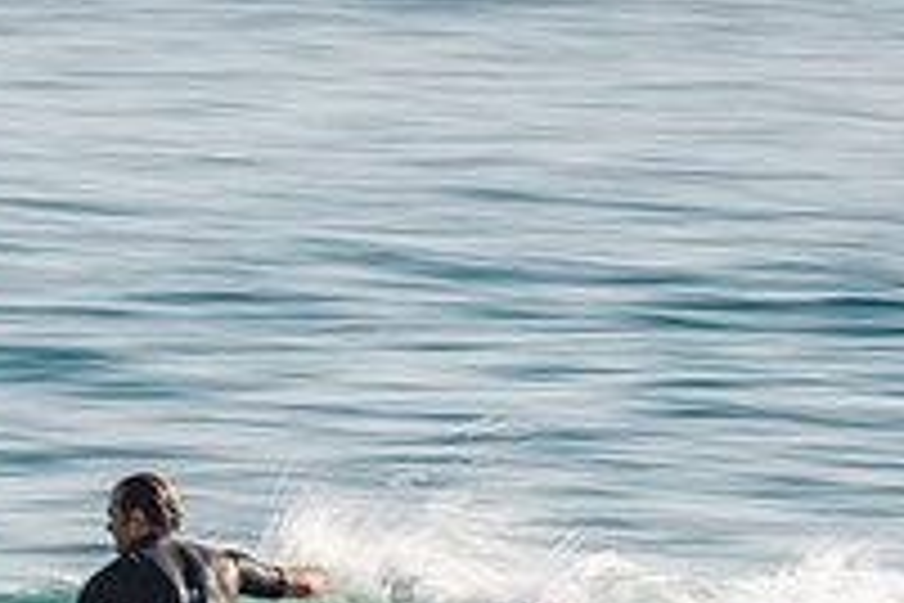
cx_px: 18
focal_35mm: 1440
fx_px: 36157
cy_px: 713
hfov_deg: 1.4
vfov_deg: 1.0
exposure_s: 1/20
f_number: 13
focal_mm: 500
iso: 31
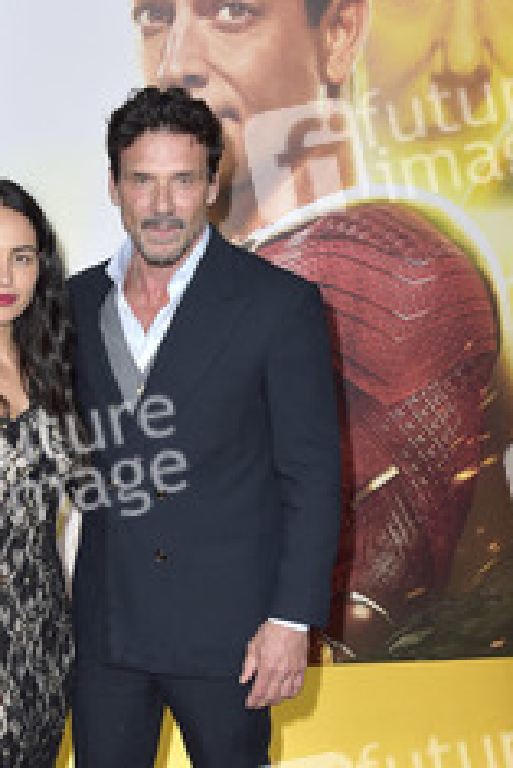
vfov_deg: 28.8
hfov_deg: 19.9
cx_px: 116
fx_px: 1451
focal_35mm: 68
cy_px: 637
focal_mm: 40
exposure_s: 1/250
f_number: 6.3
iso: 400
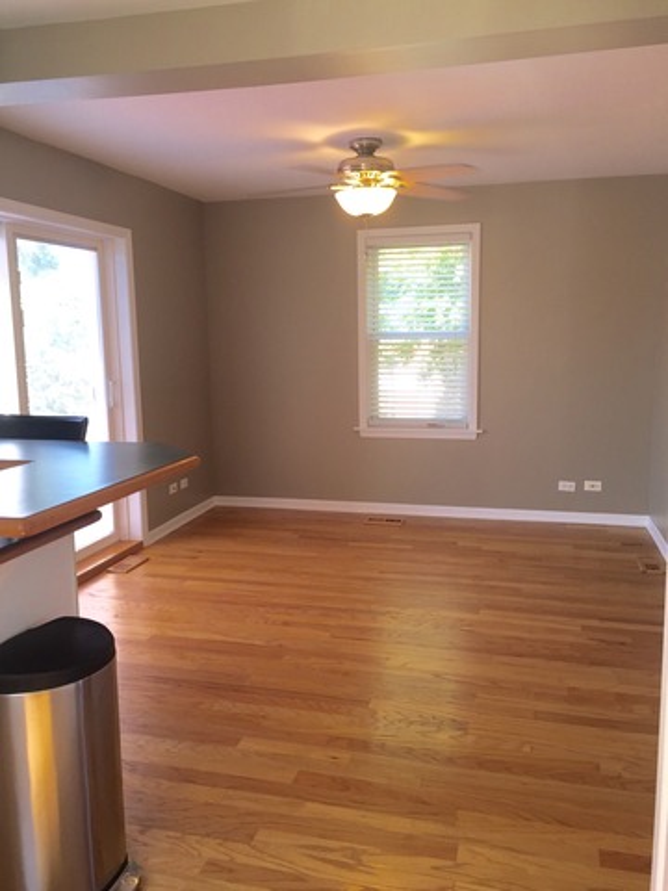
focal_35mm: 29
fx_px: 746
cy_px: 446
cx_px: 334
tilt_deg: -8.4
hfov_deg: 48.2
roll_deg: +0.6
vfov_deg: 61.7
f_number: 2.2
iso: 40
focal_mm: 4.15
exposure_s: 1/60
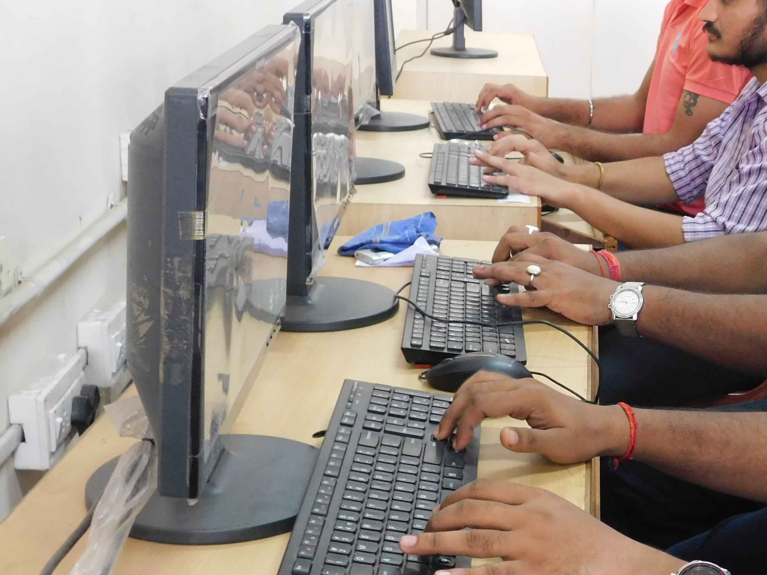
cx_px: 626
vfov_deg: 22.6
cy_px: 332
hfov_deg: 29.1
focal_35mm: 65
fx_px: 1440
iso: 400
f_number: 3.5
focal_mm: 6.3
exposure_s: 1/13
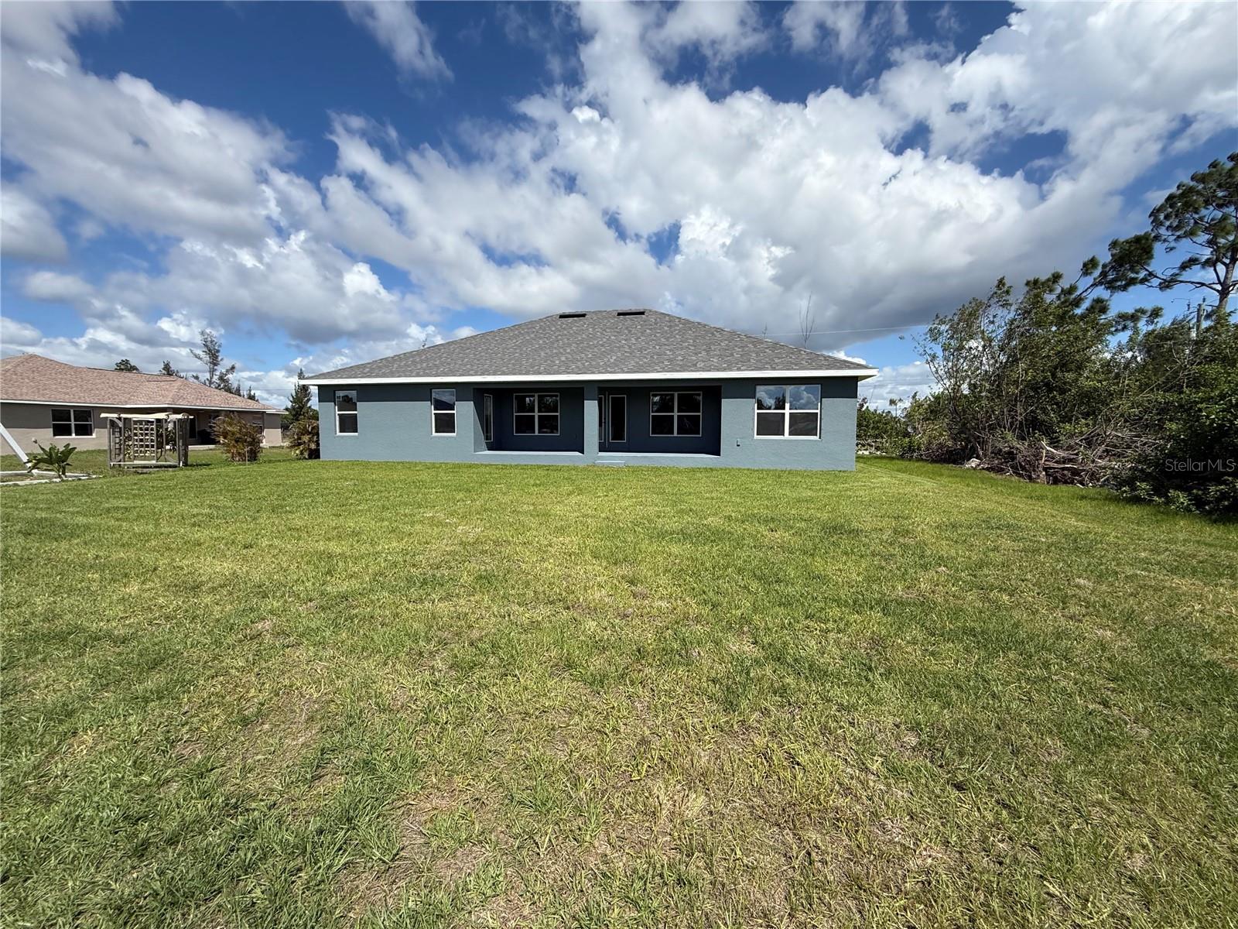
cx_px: 619
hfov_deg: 102.1
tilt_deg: -2.9
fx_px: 501
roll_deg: -0.1
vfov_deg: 85.7
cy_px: 464
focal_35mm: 14
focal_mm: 2.22
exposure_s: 1/3125
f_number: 2.2
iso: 50
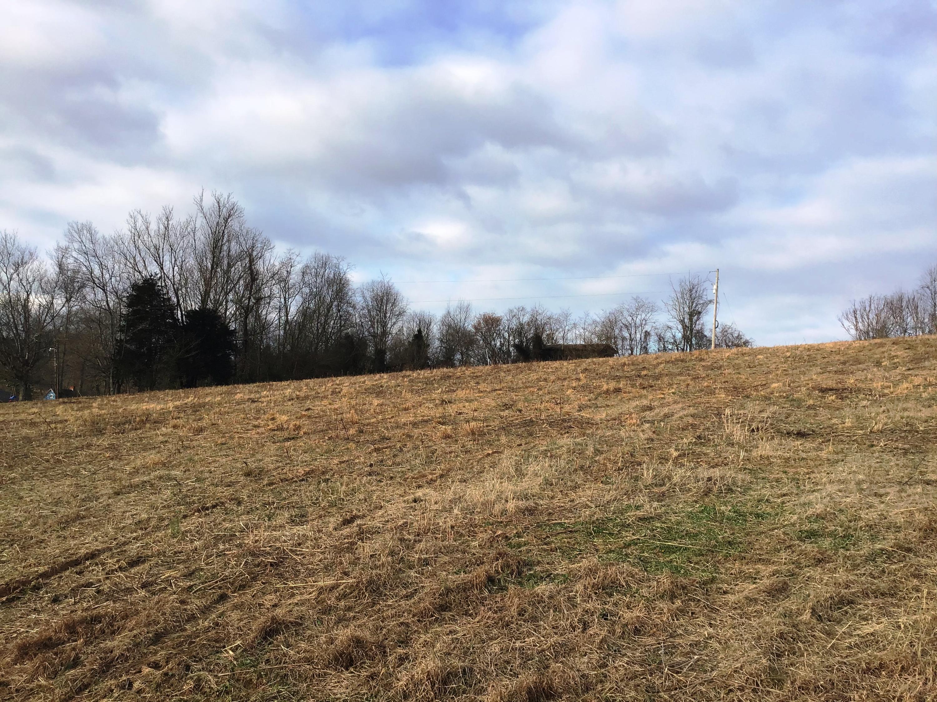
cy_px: 351
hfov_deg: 58.4
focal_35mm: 31
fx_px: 839
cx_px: 468
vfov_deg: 45.4
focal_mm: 3.3
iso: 25
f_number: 2.4
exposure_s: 1/617
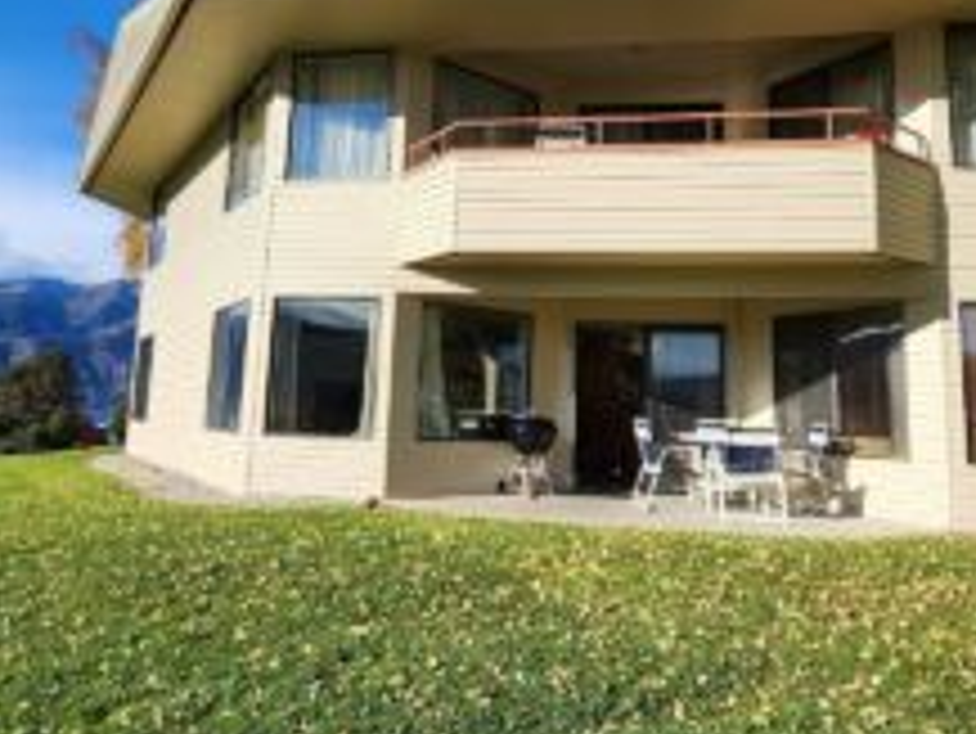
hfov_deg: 71.4
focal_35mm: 24
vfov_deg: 56.6
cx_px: 531
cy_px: 311
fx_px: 677
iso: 50
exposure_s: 1/1659
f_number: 2.2
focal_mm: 2.2
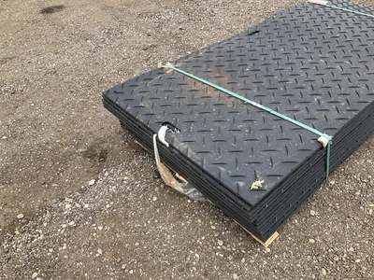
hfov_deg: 61.7
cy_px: 140
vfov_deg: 48.2
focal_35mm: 29
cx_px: 187
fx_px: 313
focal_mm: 3
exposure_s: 1/929
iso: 25
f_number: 1.8
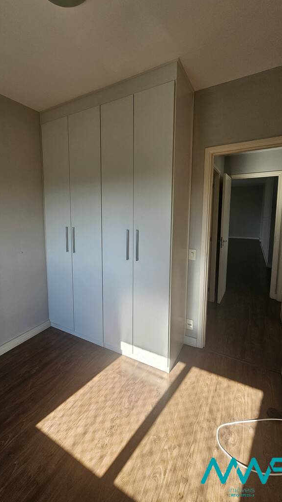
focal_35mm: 15
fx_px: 199
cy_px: 238
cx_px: 100
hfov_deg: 69.1
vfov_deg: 102.9
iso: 50
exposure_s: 1/315
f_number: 2.2
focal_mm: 2.2
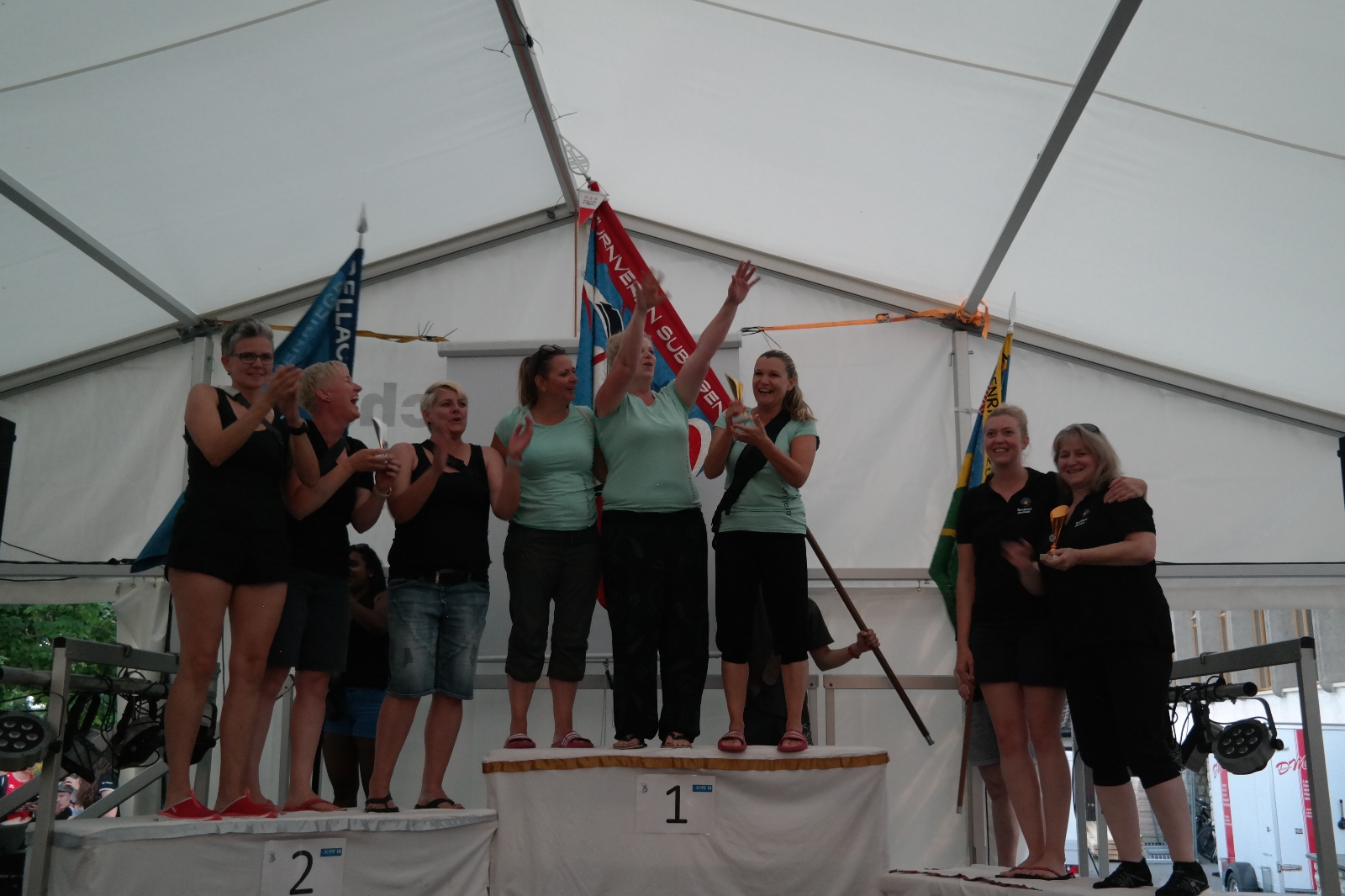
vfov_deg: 36.9
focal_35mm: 36
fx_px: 1345
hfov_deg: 53.1
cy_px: 448
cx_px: 672
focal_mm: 24
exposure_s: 1/50
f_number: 4
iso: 1600
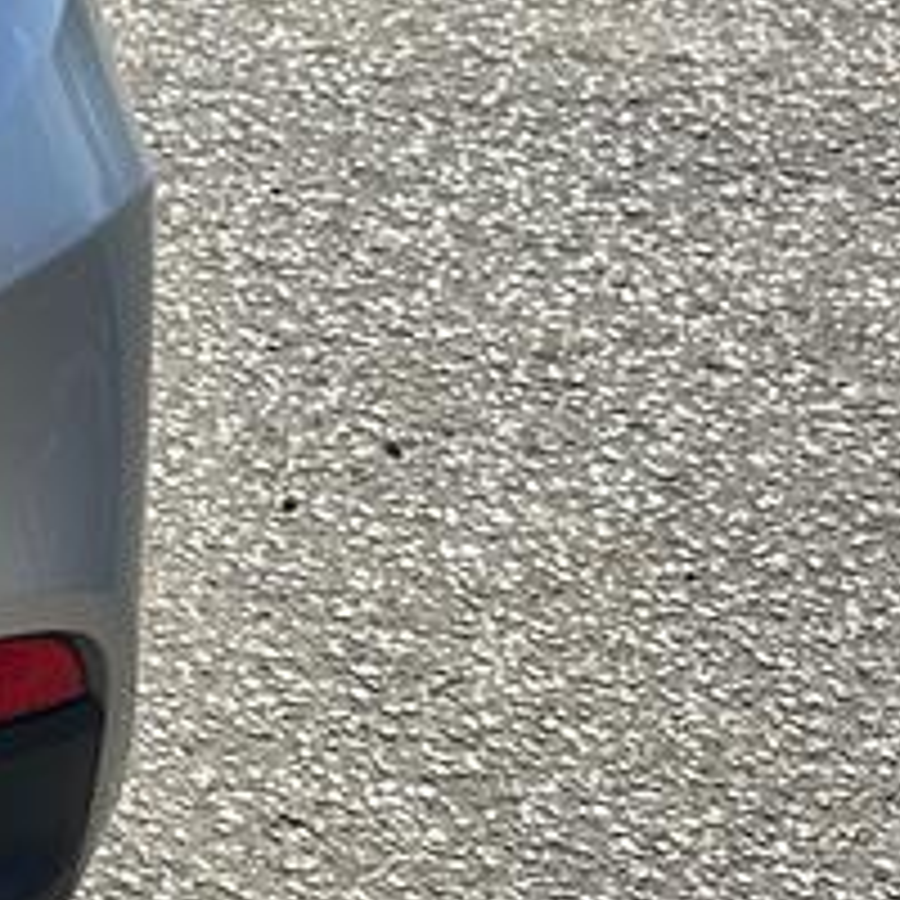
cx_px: -1498
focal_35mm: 136
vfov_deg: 12.3
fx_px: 4000
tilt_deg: -14.0
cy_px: -369
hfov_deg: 10.4
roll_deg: +0.1
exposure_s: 1/4348
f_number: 1.78
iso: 80
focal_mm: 6.86
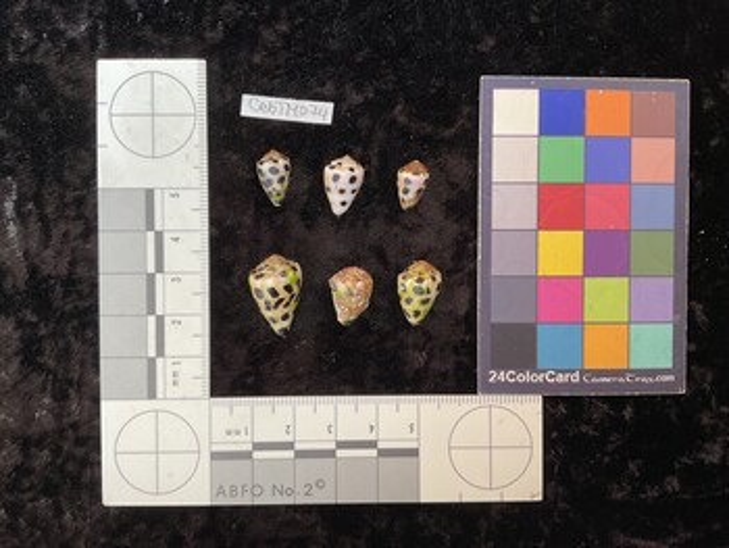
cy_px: 274
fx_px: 611
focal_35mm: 29
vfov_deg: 48.3
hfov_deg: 61.6
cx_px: 364
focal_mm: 3
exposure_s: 1/50
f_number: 1.8
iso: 50
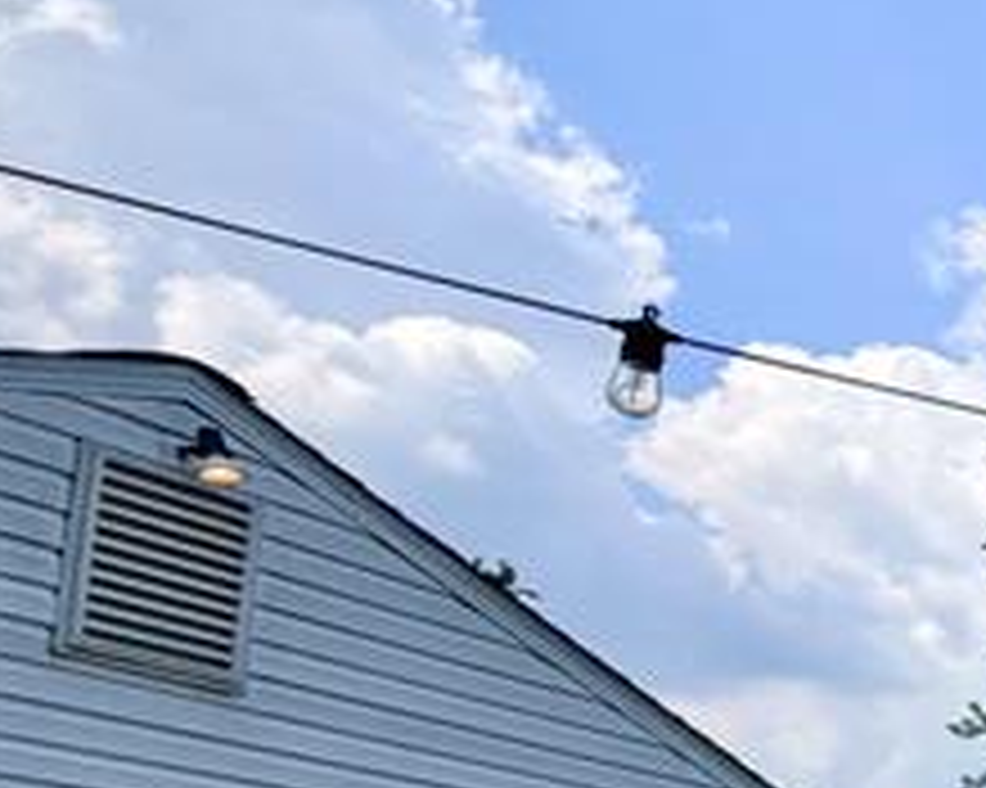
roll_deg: -1.1
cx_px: 2278
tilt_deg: +6.0
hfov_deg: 16.0
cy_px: 991
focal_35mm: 64
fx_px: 1867
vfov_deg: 21.8
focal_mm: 2.22
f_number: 2.2
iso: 20
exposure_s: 1/853
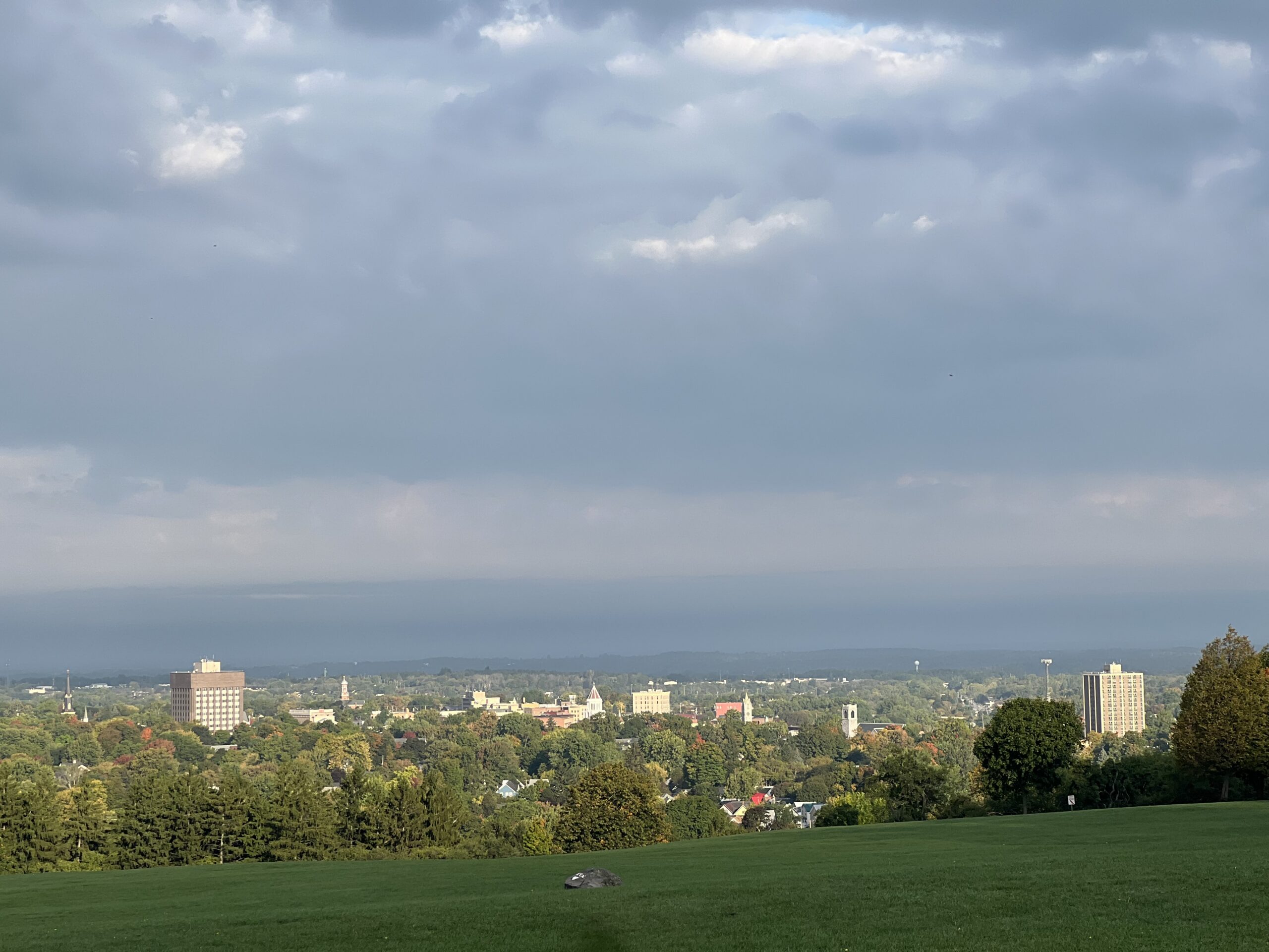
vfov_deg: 19.1
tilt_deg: +3.7
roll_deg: +0.7
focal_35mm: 77
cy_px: 476
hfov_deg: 25.3
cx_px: 634
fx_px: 2823
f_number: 2.8
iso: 32
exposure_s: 1/459
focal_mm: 9
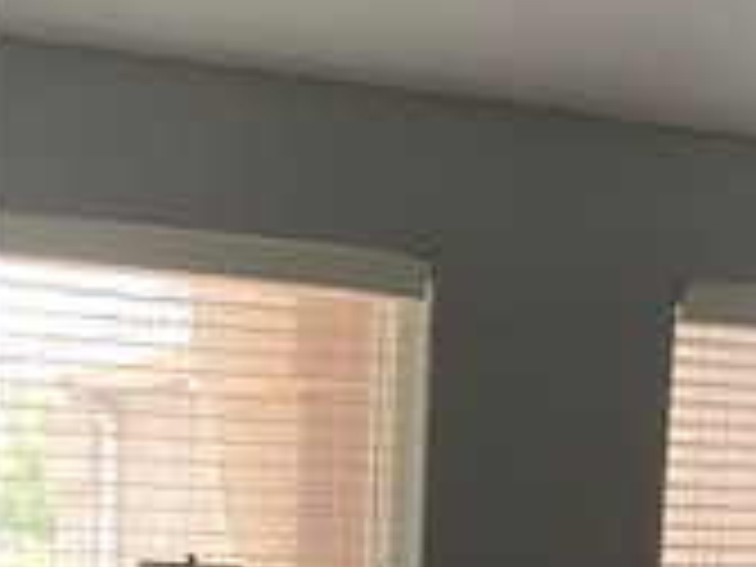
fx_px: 2162
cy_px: 842
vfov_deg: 14.0
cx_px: 117
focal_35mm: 99
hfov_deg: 19.6
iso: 125
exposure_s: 1/60
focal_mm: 4.25
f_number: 1.8
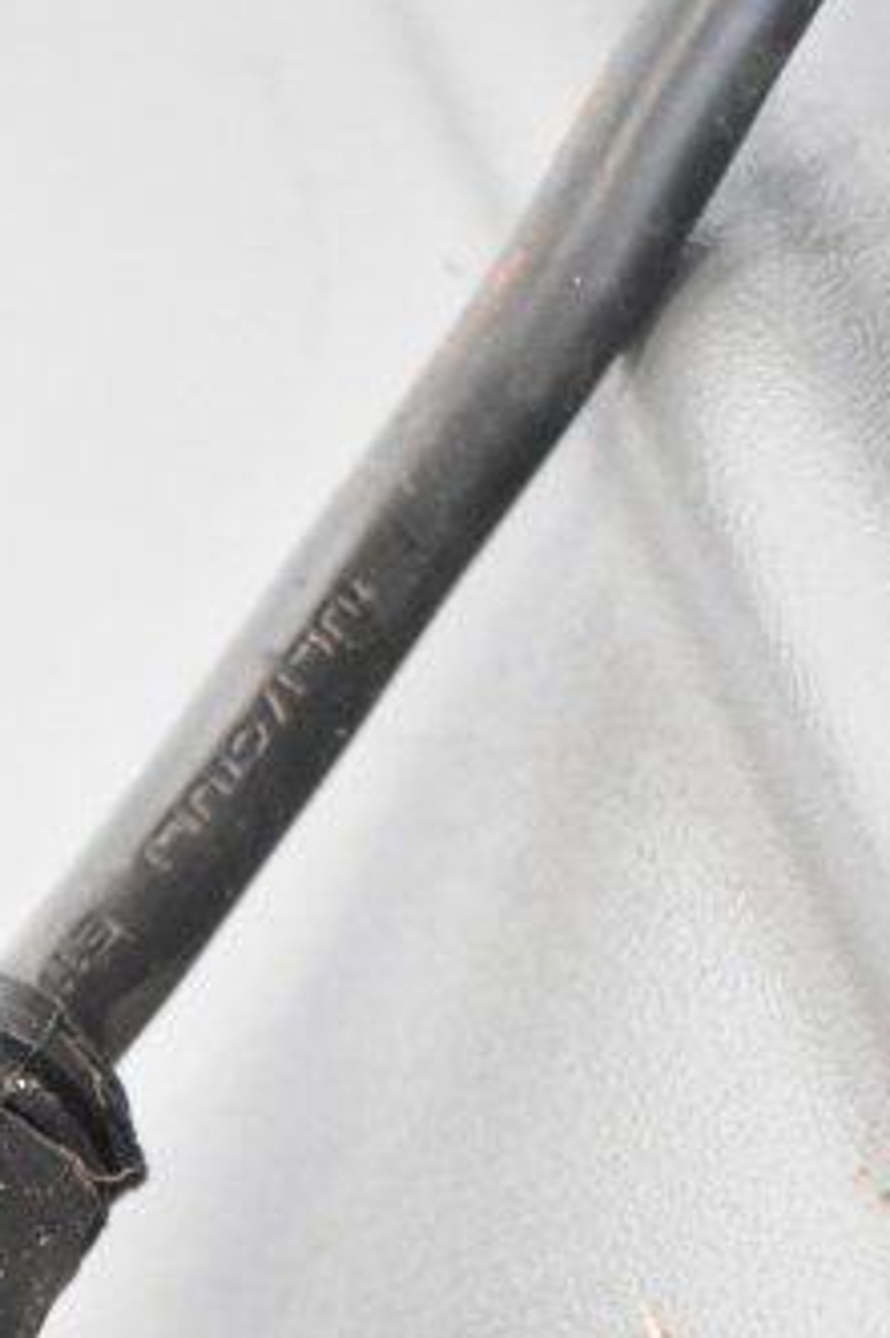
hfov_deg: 13.1
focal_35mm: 103
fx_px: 3837
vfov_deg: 18.6
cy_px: 1638
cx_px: 20
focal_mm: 25
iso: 6400
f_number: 5
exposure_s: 1/100
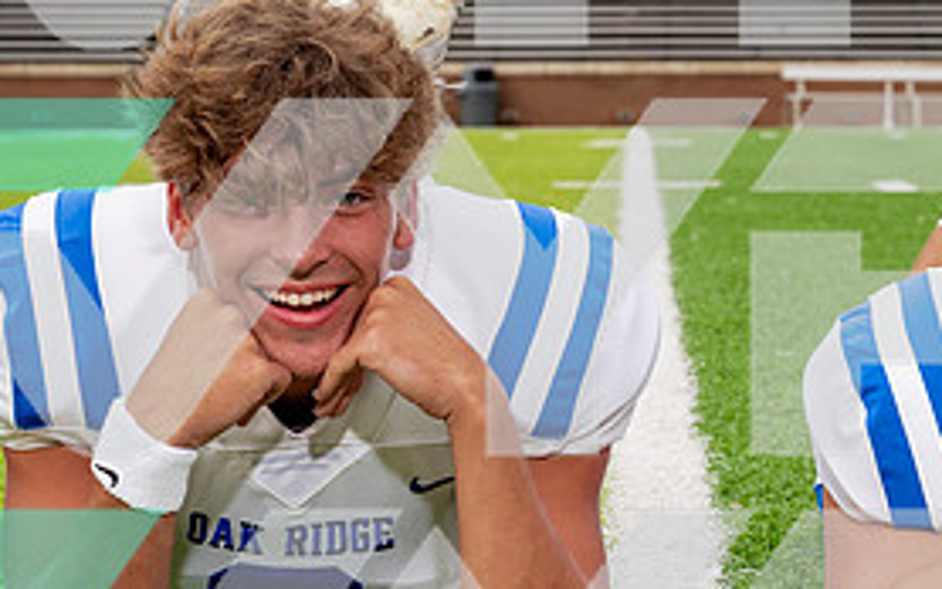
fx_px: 3621
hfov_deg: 14.8
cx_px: 684
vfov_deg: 9.3
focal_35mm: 141
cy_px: 279
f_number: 8
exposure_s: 1/250
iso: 320
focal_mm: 64
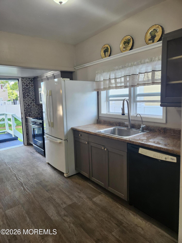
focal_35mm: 23
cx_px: 91
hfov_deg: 58.9
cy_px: 122
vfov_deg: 73.9
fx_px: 161
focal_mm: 5.4
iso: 125
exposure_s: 1/180
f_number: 1.8
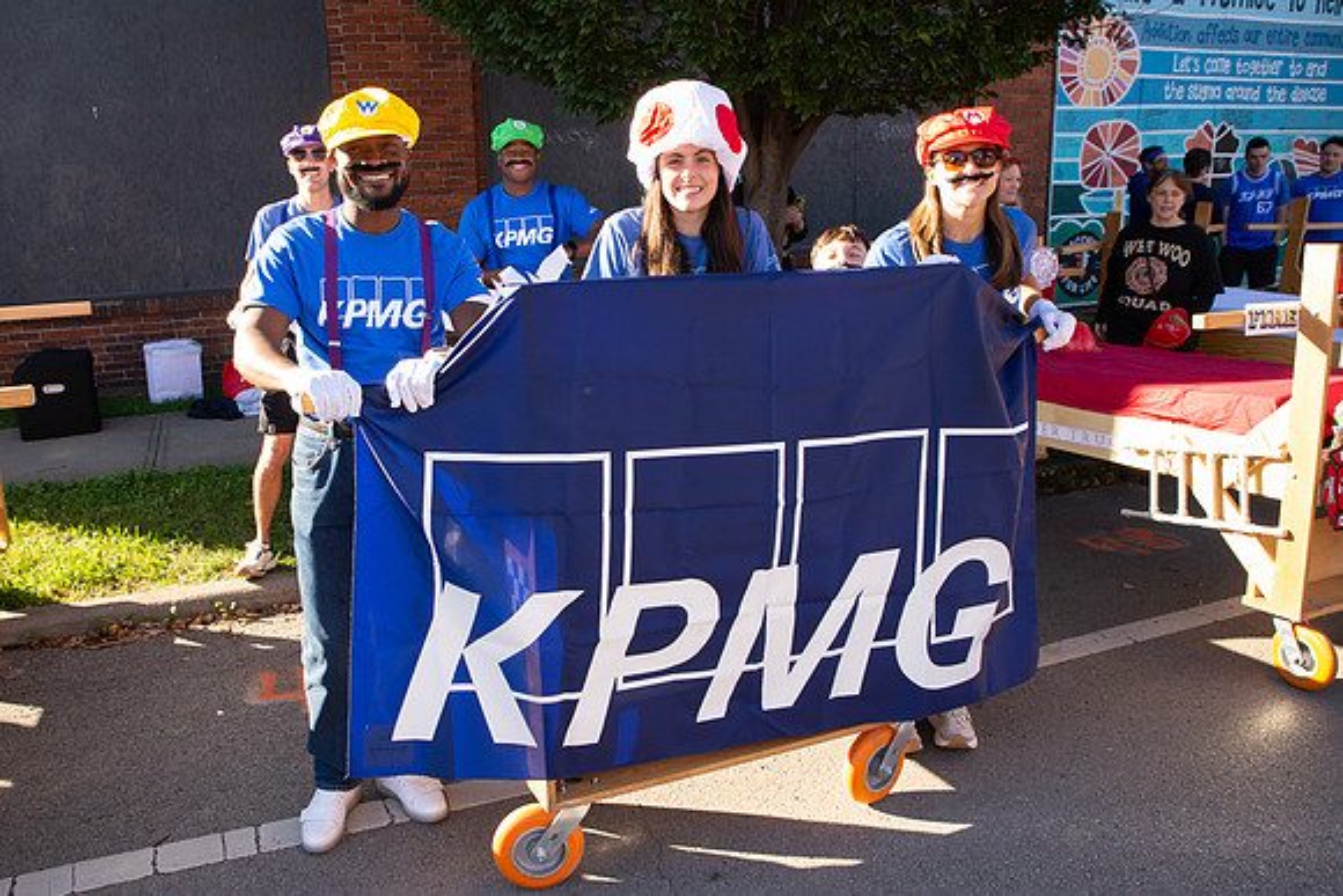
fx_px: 1031
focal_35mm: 28
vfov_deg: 47.0
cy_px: 434
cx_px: 584
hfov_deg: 65.9
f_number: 7.1
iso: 500
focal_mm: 24
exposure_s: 1/200
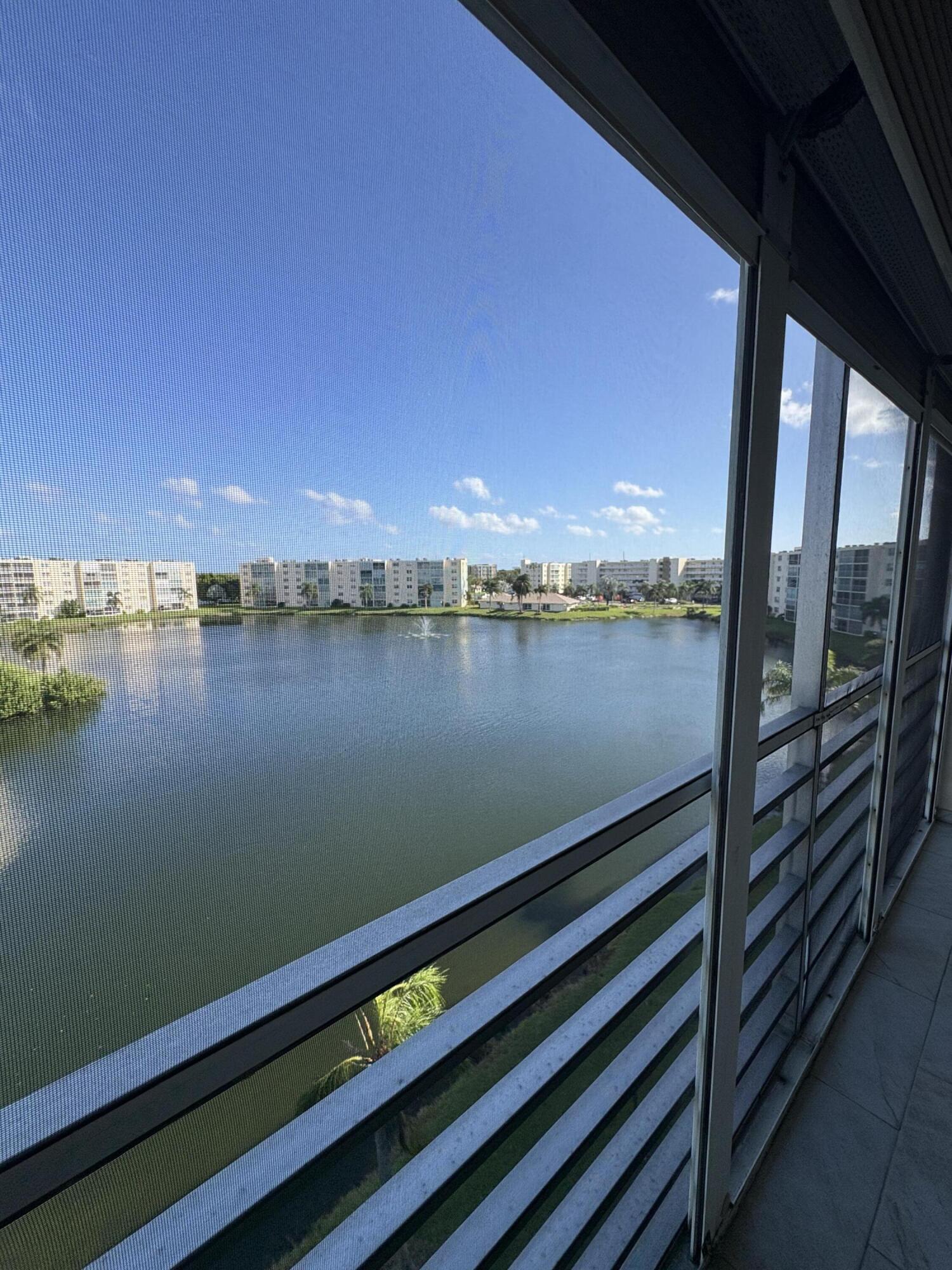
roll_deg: +0.0
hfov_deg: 85.7
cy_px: 635
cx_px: 476
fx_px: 513
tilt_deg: -6.5
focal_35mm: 14
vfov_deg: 102.1
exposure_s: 1/944
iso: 40
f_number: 2.2
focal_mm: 2.22
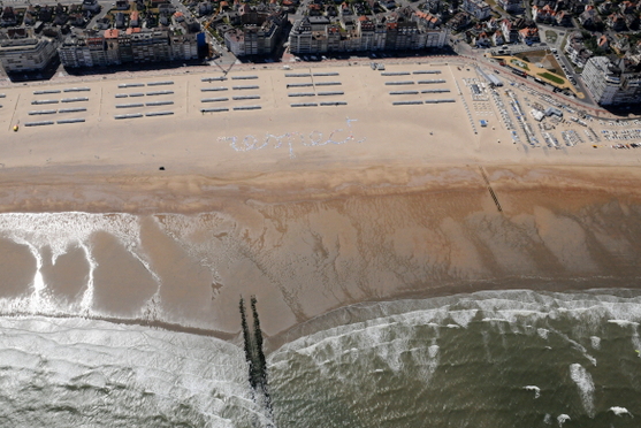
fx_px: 552
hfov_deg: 60.1
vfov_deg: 42.1
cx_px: 290
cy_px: 166
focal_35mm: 31
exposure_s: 1/1250
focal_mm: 24
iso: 1250
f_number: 18
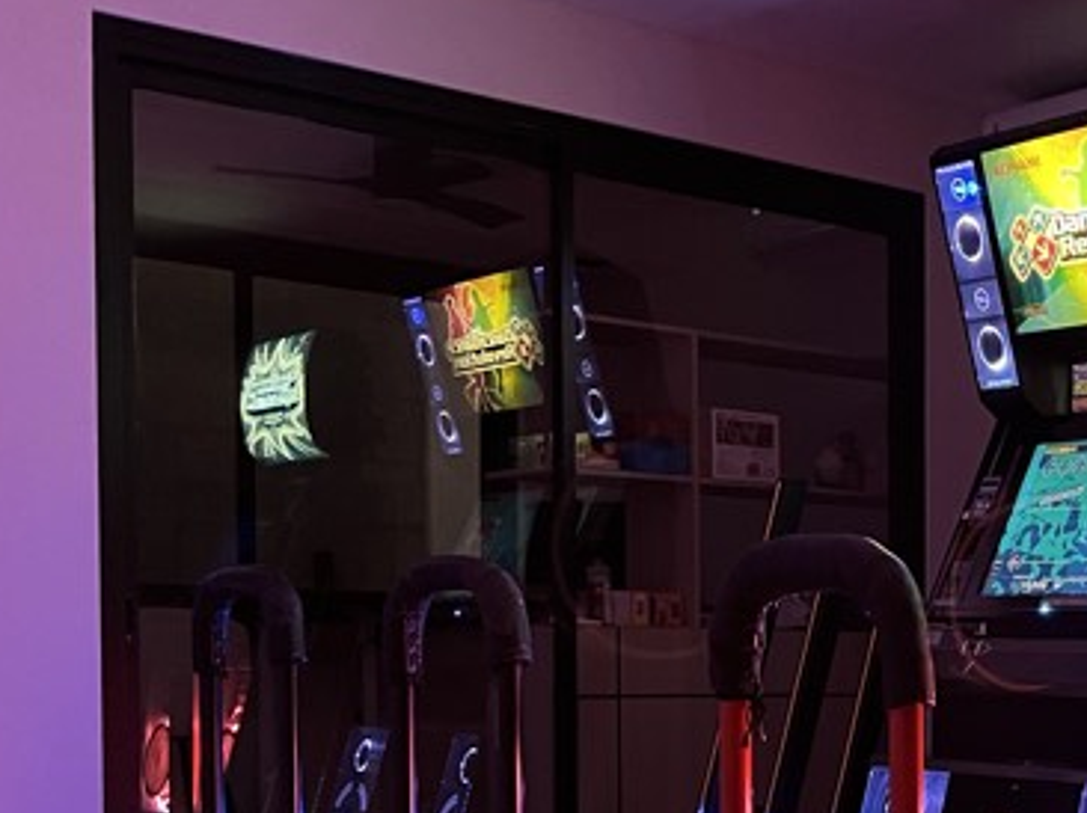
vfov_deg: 22.3
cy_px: 734
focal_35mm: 64
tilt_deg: -2.9
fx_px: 2008
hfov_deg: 26.9
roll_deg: -0.6
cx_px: 1292
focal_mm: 5.7
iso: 500
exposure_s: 1/33
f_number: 1.5
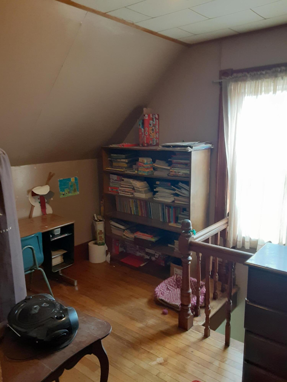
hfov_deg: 51.4
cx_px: 144
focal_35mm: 27
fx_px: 298
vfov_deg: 65.3
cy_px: 191
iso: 250
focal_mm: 2.91
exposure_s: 1/30
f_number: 1.9
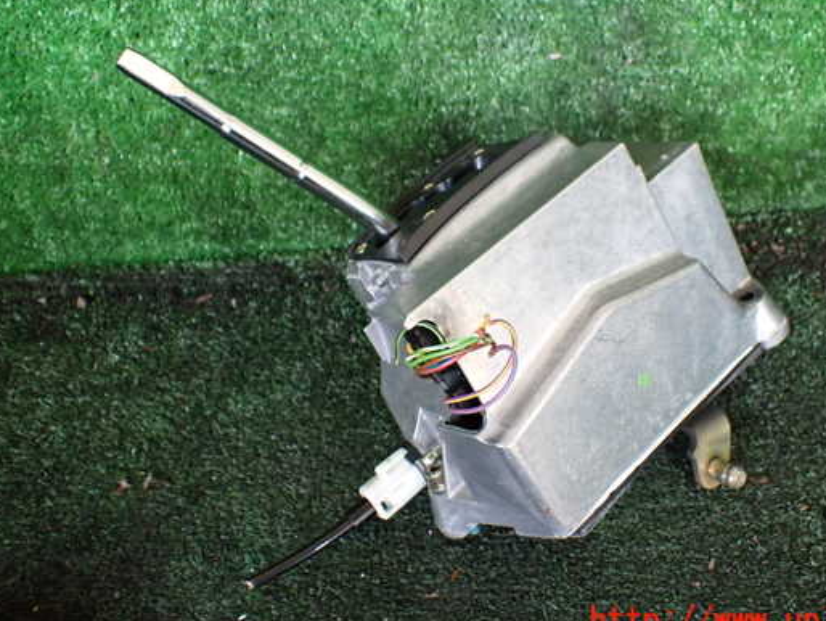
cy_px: 280
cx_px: 471
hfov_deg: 52.4
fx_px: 836
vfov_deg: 40.7
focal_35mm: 35
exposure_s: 1/125
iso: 500
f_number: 2.3
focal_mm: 5.4
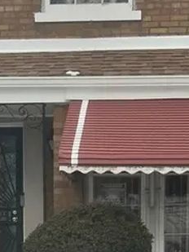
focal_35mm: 115
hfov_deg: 12.9
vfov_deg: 16.2
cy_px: 327
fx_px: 837
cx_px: 118
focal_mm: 5.7
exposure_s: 1/121
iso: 40
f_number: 1.5
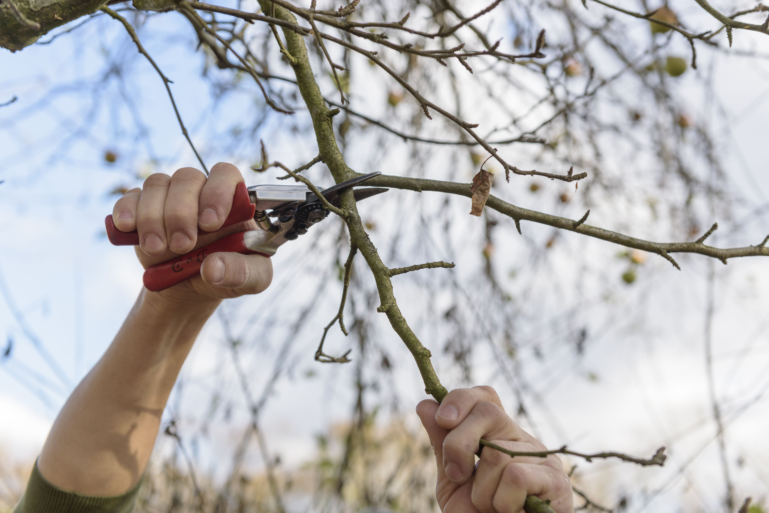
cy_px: 256
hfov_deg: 41.1
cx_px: 384
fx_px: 1026
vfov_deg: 28.1
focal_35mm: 48
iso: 400
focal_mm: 48
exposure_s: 1/1000
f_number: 4
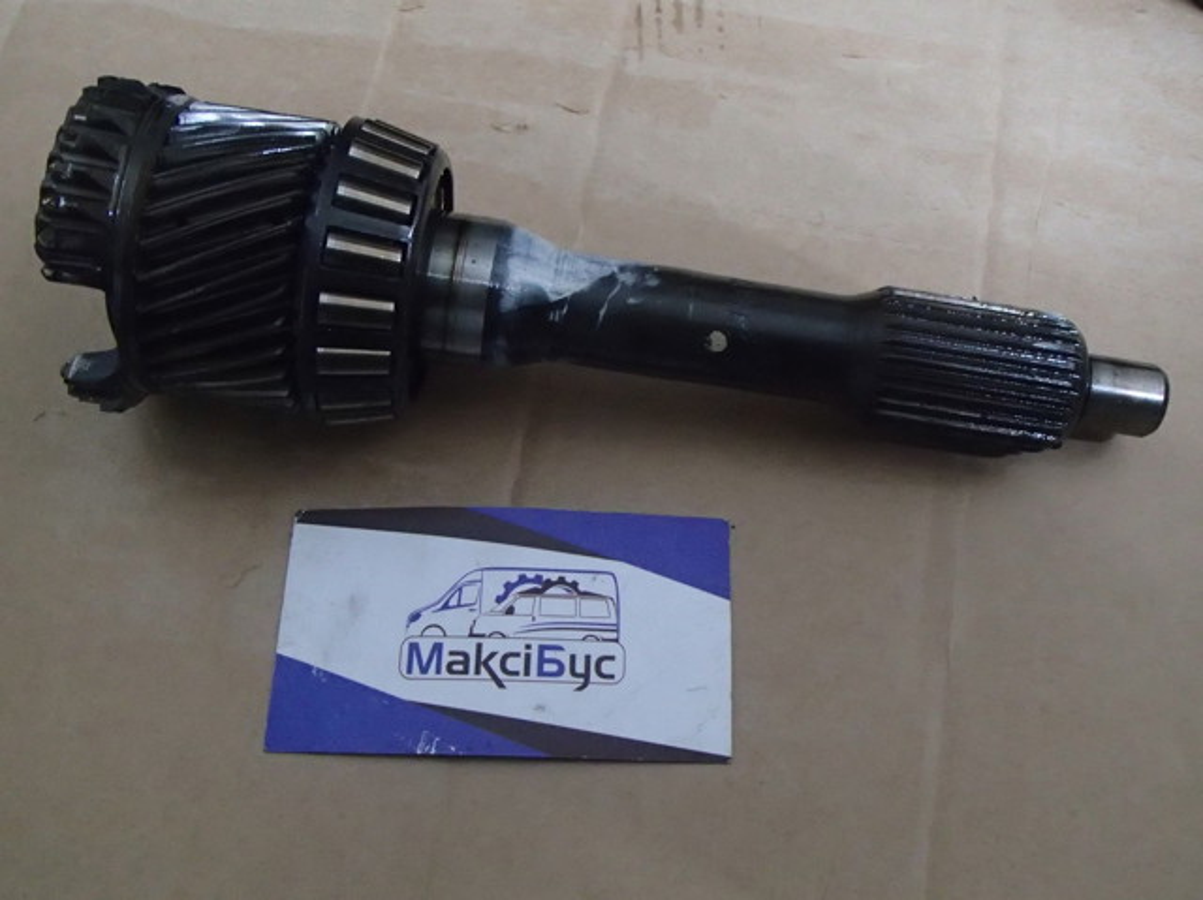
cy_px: 450
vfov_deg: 38.6
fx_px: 1285
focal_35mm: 37
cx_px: 602
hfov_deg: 50.2
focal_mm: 6.64
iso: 1600
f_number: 4.7
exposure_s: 1/15
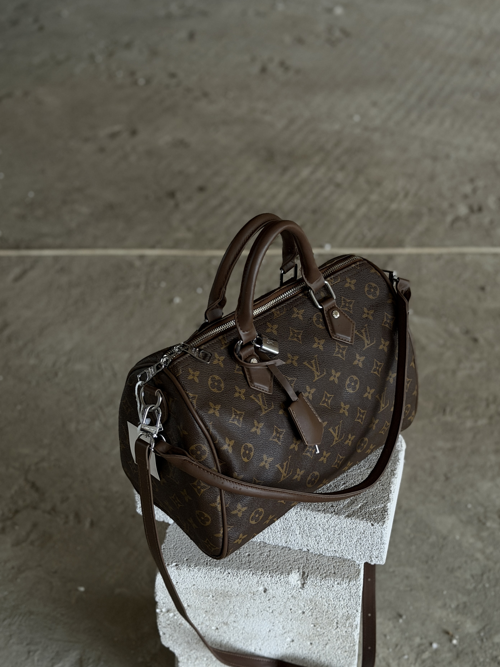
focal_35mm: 52
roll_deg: -0.6
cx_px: 251
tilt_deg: -36.0
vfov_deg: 36.8
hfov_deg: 28.0
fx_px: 1002
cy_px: 325
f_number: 1.78
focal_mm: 6.76
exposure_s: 1/35
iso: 500
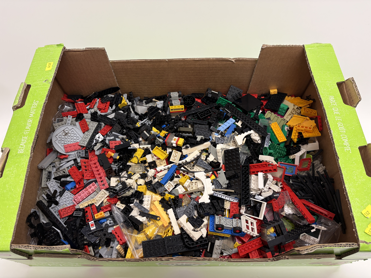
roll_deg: +1.7
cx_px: 186
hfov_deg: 67.3
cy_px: 139
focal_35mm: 26
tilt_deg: -41.3
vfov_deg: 53.1
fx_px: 279
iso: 100
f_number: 1.6
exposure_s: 1/100
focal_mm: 5.96
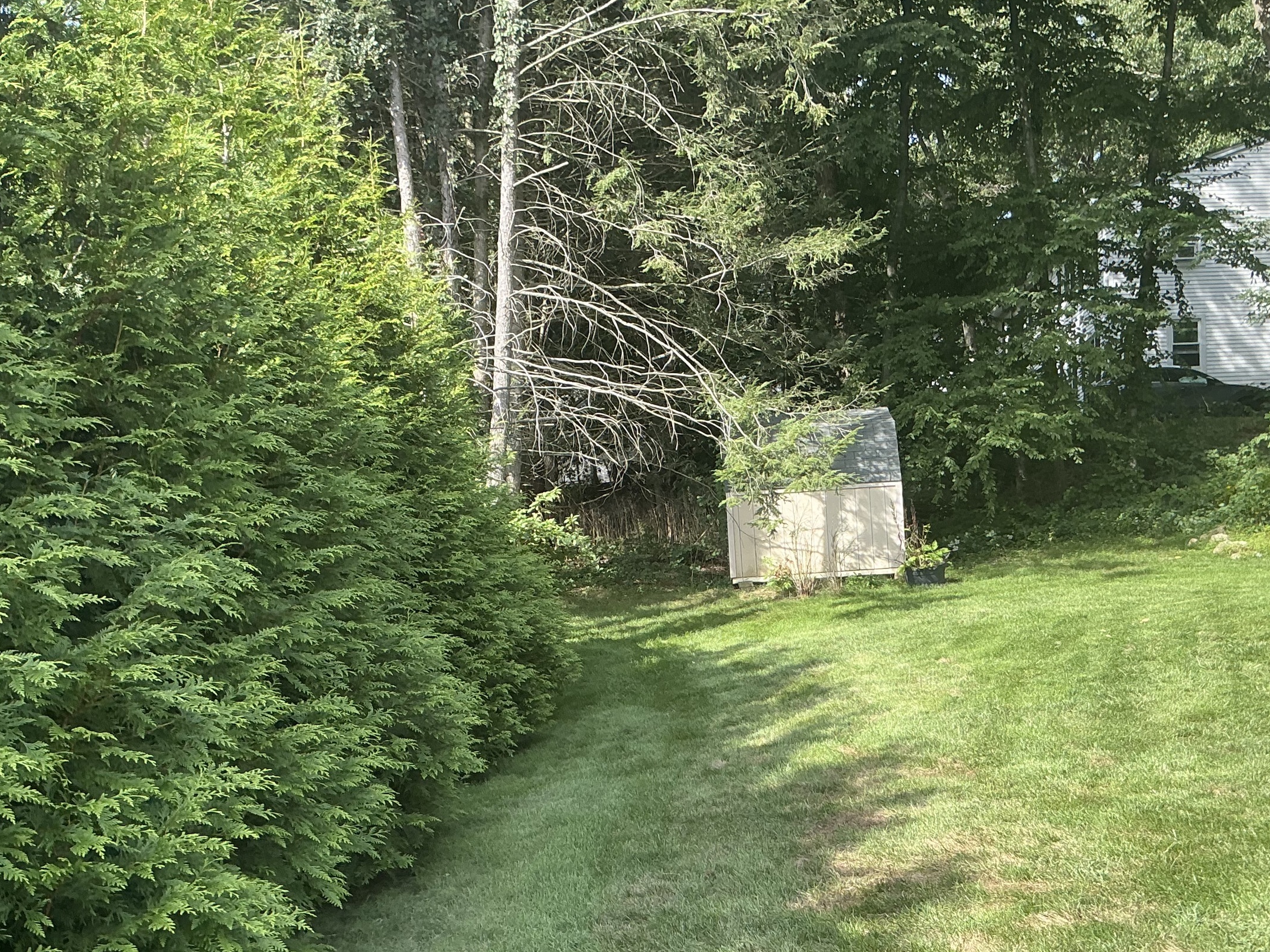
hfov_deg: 46.7
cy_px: 653
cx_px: 702
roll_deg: +2.6
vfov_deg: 35.5
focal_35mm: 40
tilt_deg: +0.2
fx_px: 1468
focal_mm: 3
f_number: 1.8
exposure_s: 1/309
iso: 25
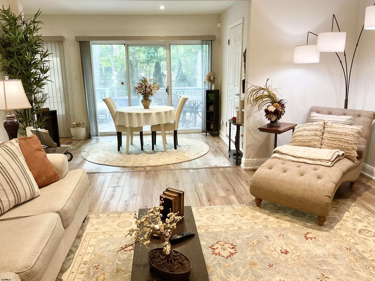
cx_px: 188
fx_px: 314
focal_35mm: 29
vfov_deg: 48.2
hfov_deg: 61.7
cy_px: 140
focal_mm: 3
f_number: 1.8
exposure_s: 1/60
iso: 100
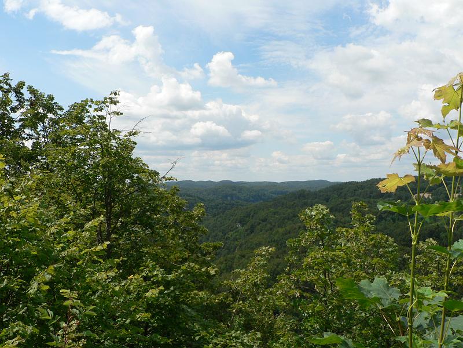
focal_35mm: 36
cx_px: 232
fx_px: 482
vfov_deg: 39.7
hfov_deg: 51.4
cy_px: 174
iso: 80
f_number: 5.6
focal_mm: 6
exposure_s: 1/500
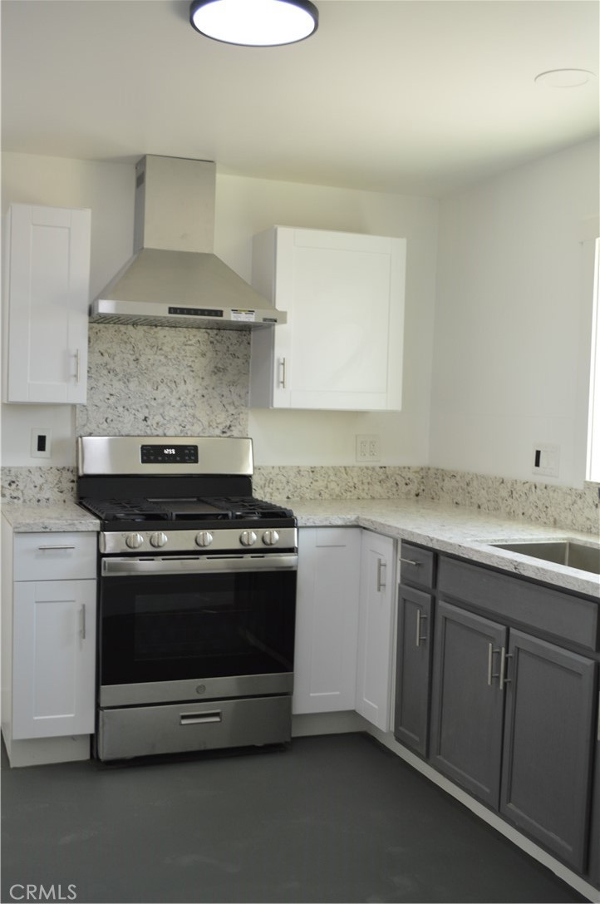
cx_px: 300
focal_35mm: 39
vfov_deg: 49.6
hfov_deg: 34.1
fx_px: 977
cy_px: 452
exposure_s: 1/50
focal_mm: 26
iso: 400
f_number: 4.2
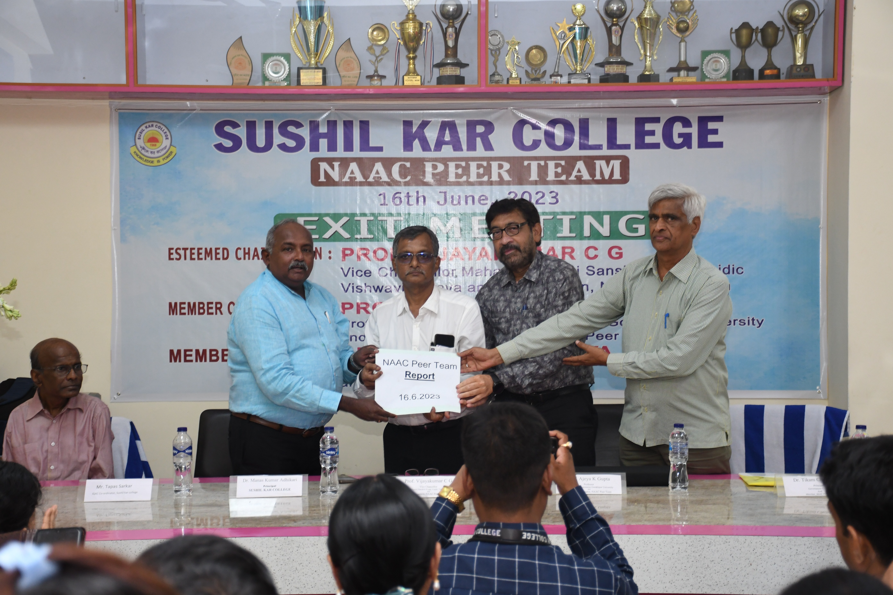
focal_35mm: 60
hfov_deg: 33.4
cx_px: 446
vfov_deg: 22.6
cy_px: 298
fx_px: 1488
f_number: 4.5
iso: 1000
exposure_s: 1/100
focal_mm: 40
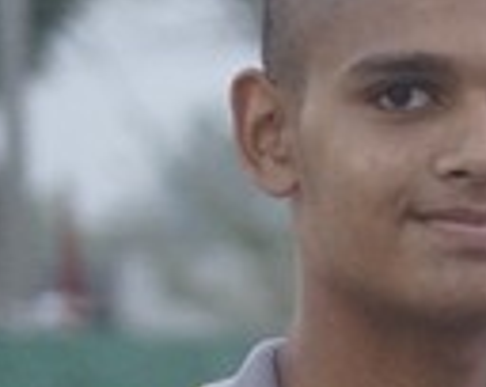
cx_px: 1056
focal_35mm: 654
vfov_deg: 2.4
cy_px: 630
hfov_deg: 2.9
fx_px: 9386
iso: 2500
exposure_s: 1/160
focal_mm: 85
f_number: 4
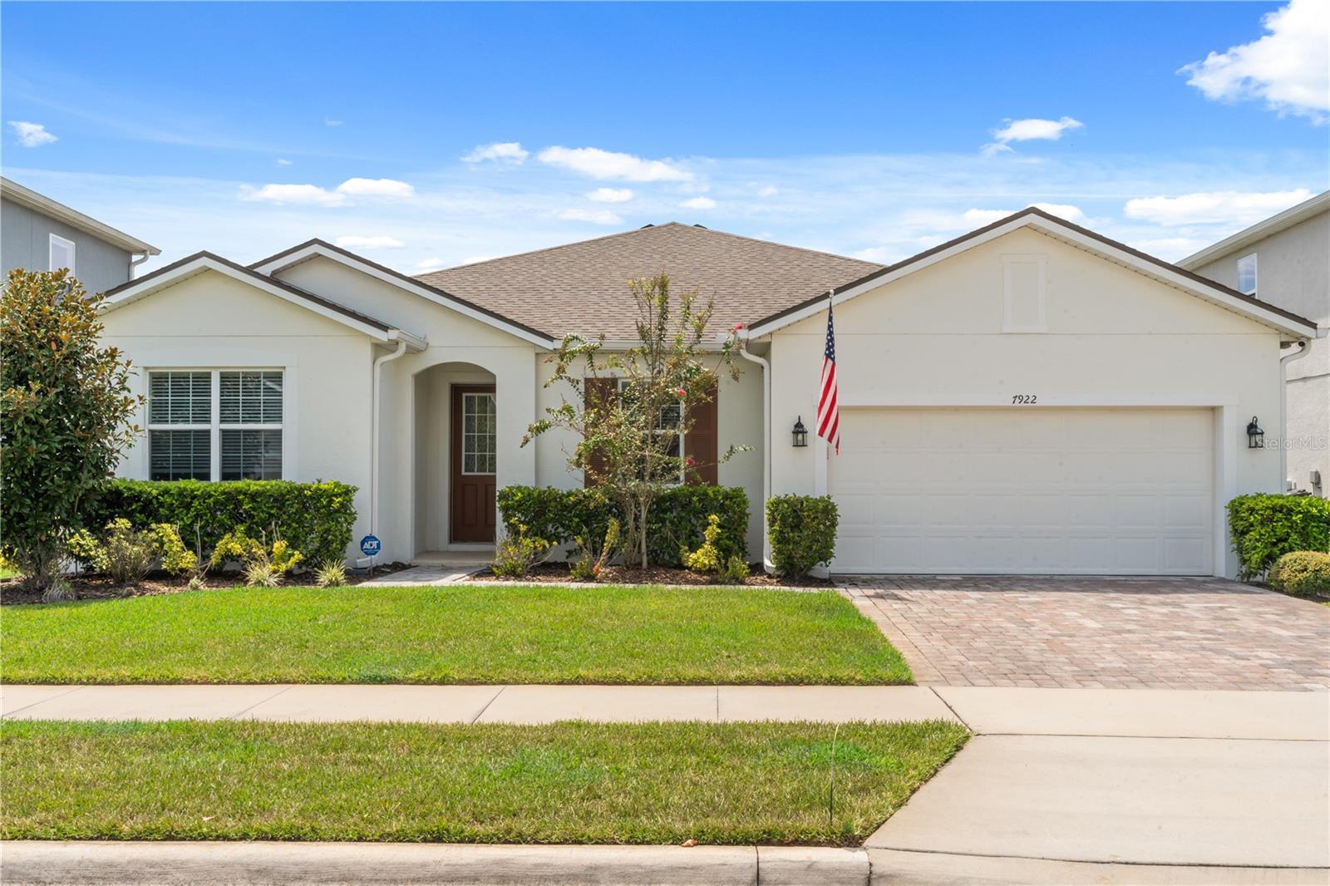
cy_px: 443
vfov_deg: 41.1
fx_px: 1182
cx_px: 665
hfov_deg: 58.7
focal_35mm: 32
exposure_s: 1/125
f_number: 22
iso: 250
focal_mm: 32
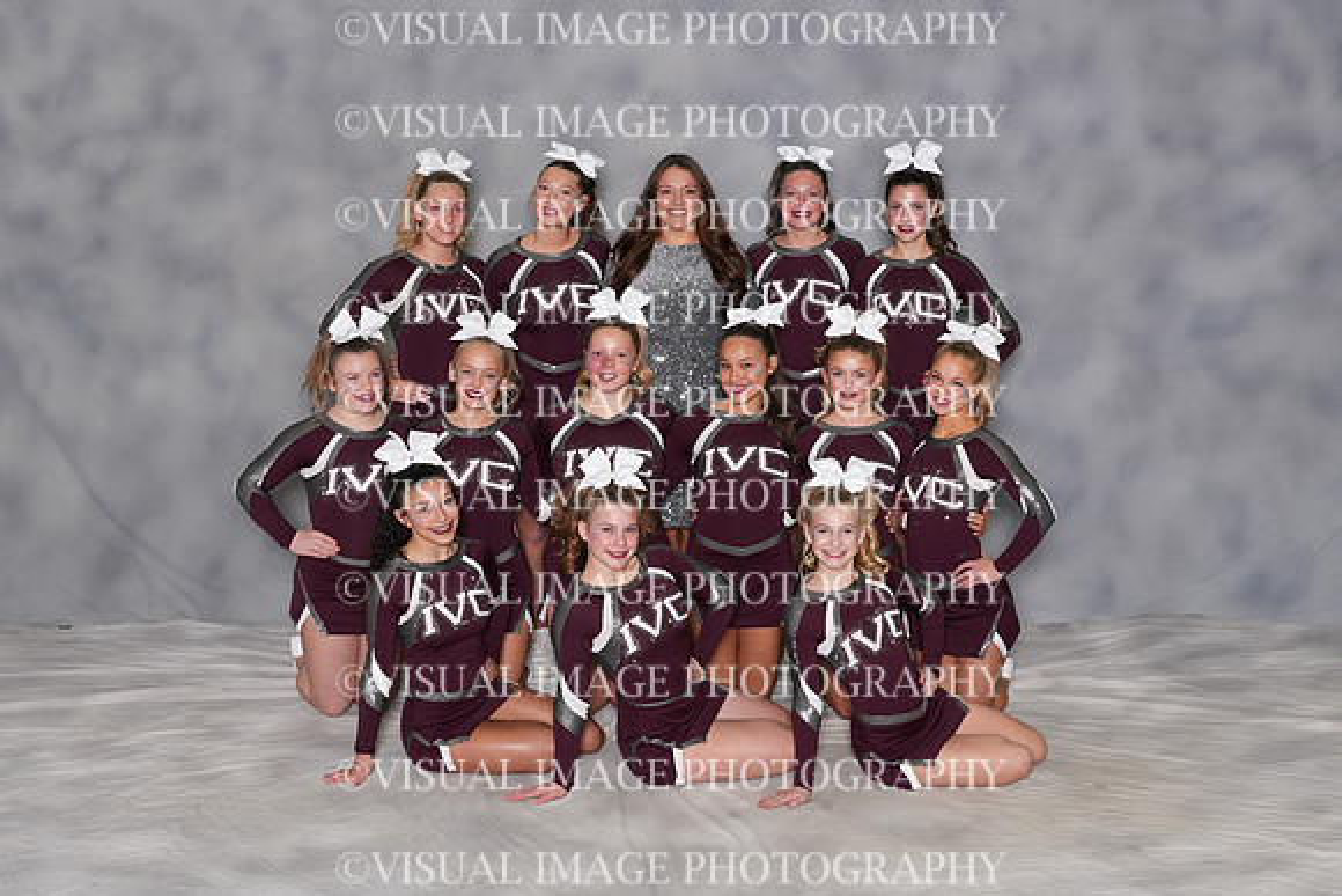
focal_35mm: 52
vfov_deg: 25.8
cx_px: 671
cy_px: 448
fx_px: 1957
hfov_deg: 37.8
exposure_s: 1/80
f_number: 8
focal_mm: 35
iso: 800
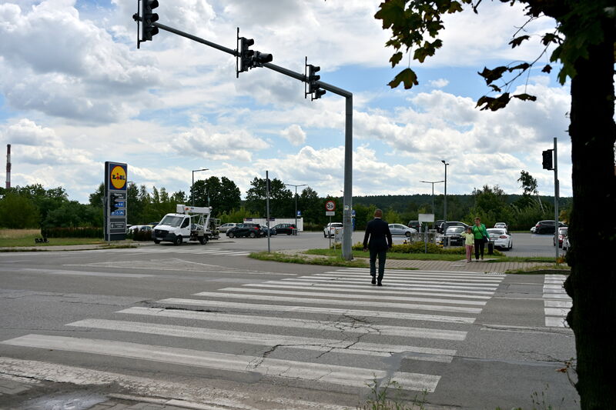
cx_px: 308
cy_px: 205
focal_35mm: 34
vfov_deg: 38.3
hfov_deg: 55.1
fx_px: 590
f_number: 4
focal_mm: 34.5
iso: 180
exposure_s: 1/2500
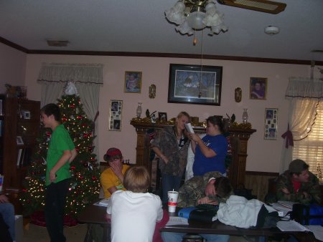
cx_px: 162
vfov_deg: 41.8
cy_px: 121
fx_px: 317
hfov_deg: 53.9
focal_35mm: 34
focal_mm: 5.6
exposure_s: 1/60
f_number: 2.7
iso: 80
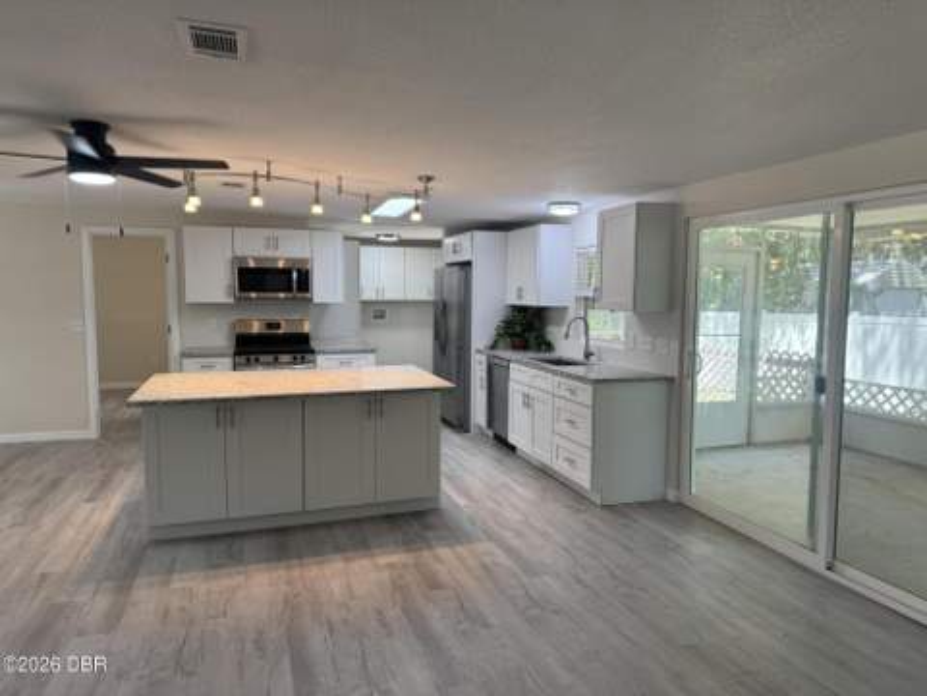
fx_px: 643
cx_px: 464
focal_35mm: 24
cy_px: 348
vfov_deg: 56.8
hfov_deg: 71.6
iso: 100
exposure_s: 1/130
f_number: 1.78
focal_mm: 6.76
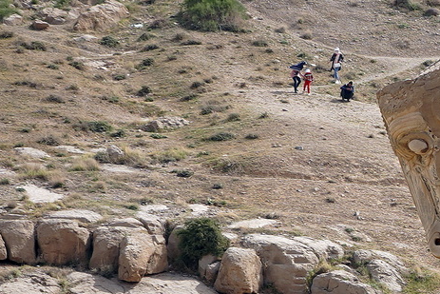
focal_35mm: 298
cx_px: 886
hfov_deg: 6.7
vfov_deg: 4.6
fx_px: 3643
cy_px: 251
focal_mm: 69
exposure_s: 1/1000
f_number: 5.6
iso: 200
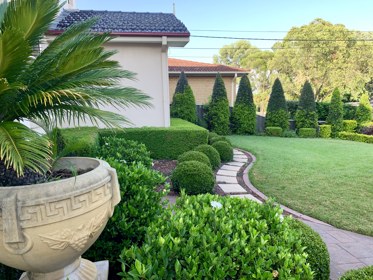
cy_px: 140
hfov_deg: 67.3
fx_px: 280
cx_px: 186
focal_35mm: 26
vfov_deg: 53.1
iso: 25
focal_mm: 4.25
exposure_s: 1/151
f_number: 1.8
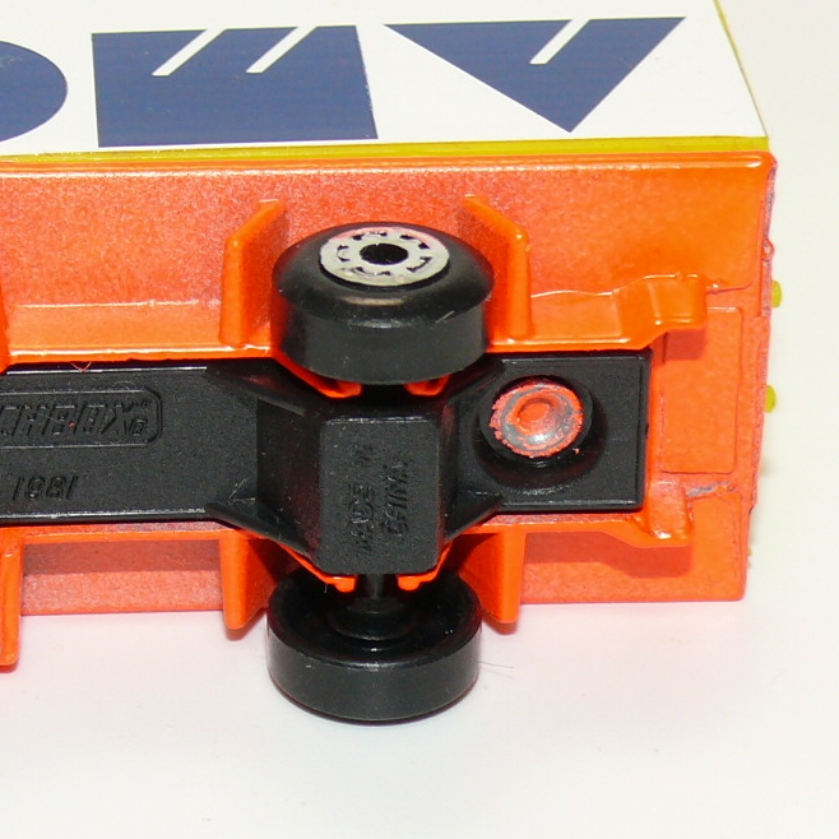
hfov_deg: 10.9
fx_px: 4360
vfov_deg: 11.0
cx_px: 85
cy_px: 269
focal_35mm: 159
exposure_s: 1/30
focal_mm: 11.3
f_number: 4
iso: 100
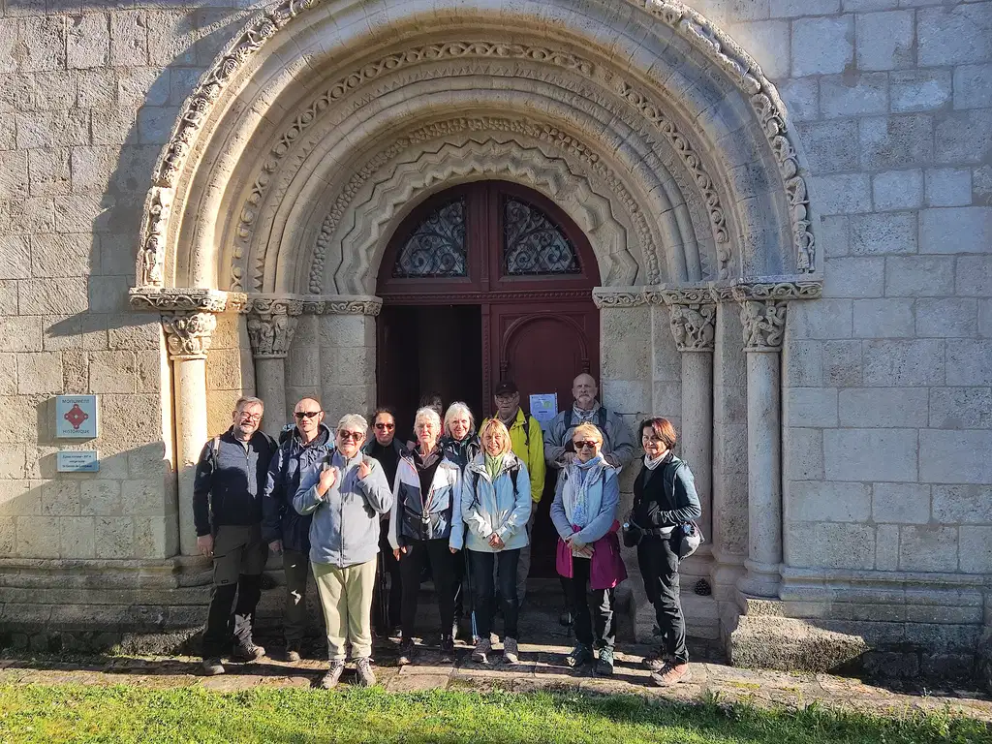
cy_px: 372
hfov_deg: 61.7
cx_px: 496
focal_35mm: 29
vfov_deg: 48.2
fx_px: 831
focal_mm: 4.71
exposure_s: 1/734
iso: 50
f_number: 1.79
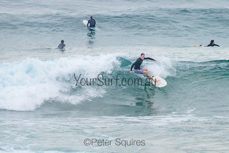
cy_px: 68
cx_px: 155
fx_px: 3496
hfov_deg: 3.8
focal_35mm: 549
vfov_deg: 2.5
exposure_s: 1/1250
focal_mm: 400
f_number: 5.6
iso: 500
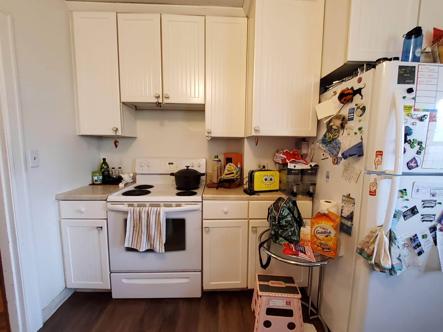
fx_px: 179
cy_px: 165
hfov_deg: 102.1
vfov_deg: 85.7
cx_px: 222
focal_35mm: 14
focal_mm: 1.13
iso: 400
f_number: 2.2
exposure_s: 1/25
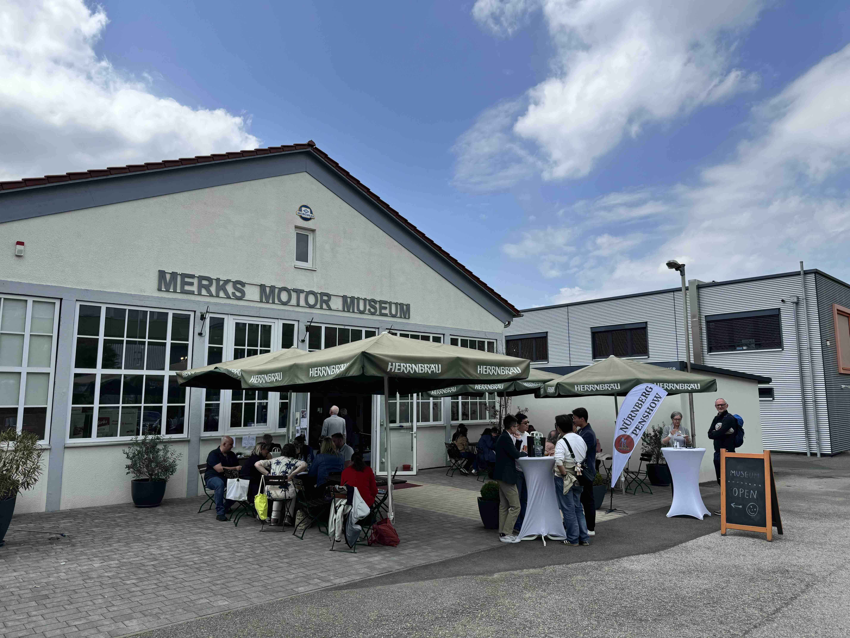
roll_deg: -0.1
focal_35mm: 24
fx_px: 589
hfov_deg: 71.6
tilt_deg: +7.9
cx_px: 425
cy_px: 319
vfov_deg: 56.8
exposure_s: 1/5348
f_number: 1.78
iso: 80
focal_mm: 6.76
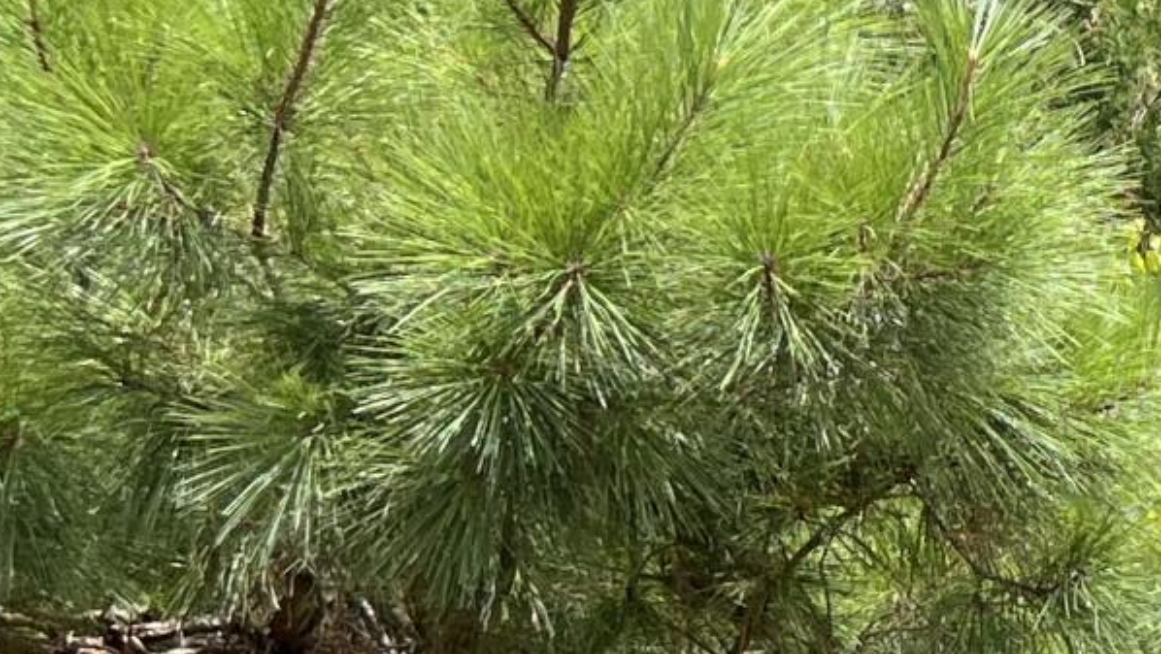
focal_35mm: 142
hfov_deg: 13.5
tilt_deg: +7.4
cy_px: 850
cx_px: 2108
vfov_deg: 8.4
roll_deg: +2.9
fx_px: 4373
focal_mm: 5.7
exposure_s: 1/1124
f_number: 1.5
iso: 50
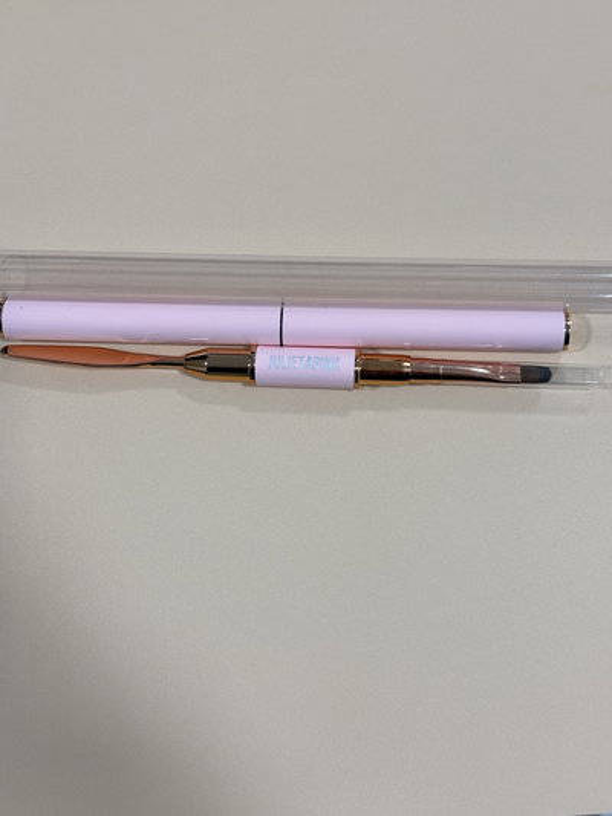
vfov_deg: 36.8
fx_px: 1225
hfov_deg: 28.0
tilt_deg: -86.4
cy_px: 408
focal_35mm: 52
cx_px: 306
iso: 80
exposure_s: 1/50
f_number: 1.6
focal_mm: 5.96
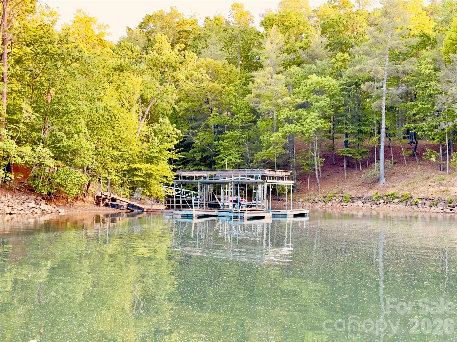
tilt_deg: -0.1
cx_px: 228
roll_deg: -0.6
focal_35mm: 48
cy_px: 171
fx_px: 634
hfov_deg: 39.7
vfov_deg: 30.3
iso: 80
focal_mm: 6.86
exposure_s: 1/83
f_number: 1.78
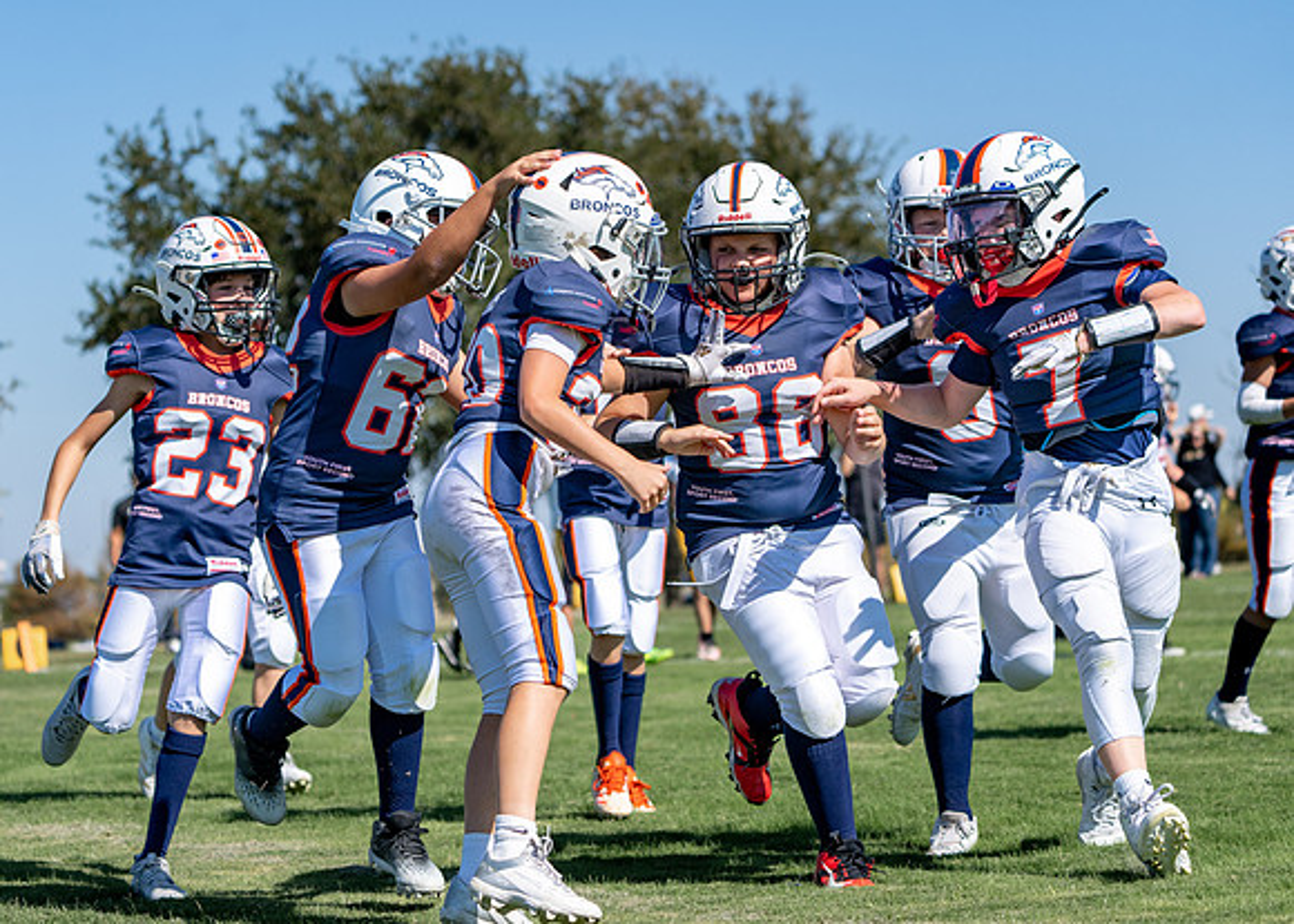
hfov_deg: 17.9
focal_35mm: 112
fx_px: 4102
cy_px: 451
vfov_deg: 12.8
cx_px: 567
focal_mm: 100
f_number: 4.5
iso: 250
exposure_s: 1/2500
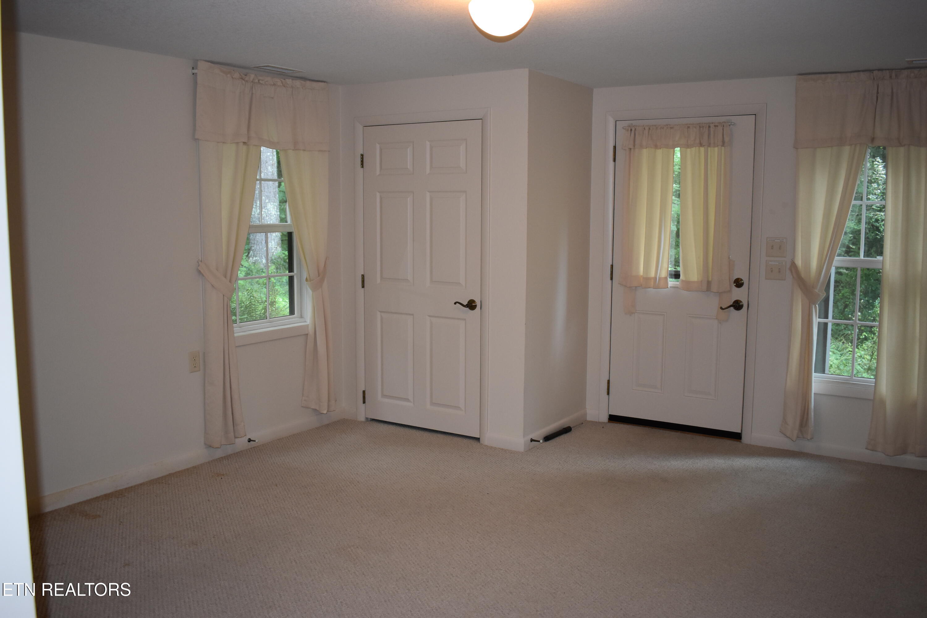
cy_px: 309
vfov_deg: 41.7
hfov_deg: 59.5
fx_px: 811
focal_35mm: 32
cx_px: 464
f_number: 3.8
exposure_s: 1/125
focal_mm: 21
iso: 800
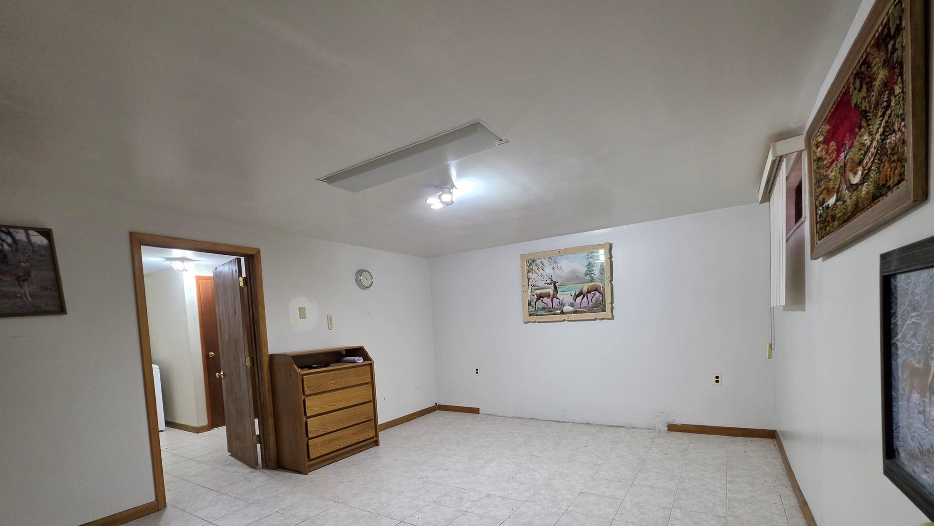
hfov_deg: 103.0
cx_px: 482
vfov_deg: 68.7
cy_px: 349
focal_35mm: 15
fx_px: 371
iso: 320
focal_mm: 2.2
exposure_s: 1/120
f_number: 1.9
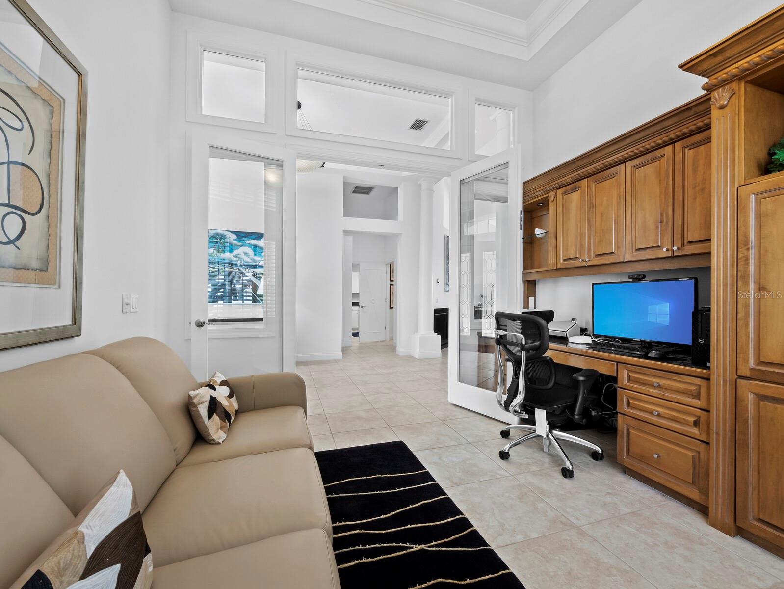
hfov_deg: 102.0
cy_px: 294
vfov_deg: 85.7
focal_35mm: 14
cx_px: 392
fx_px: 317
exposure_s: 1/3
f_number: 10
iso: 400
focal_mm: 7
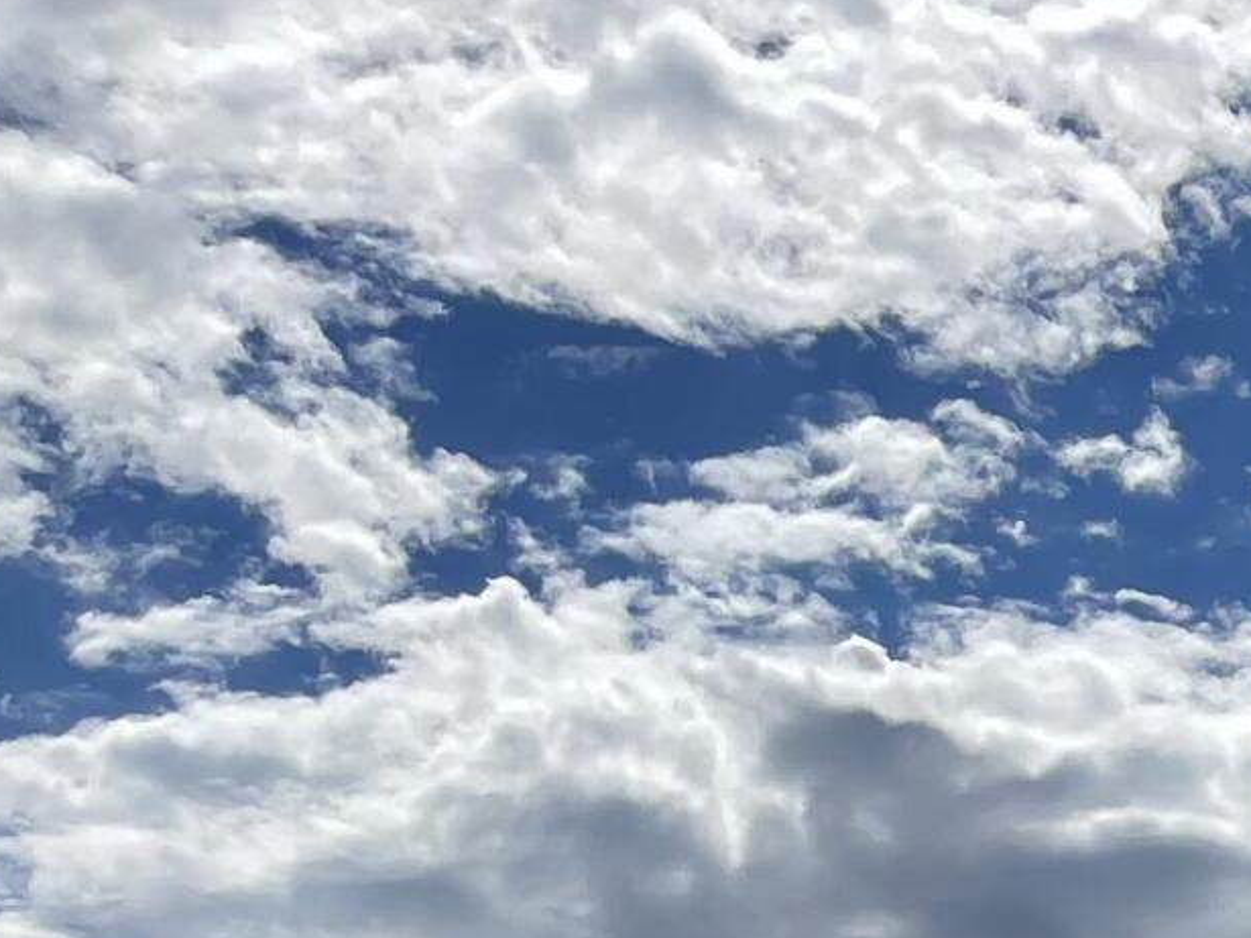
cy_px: 2047
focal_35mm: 122
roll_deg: +1.6
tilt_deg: +3.4
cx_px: 2795
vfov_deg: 10.8
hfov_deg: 13.1
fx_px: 4408
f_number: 1.6
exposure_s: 1/12048
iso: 32
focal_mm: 5.1
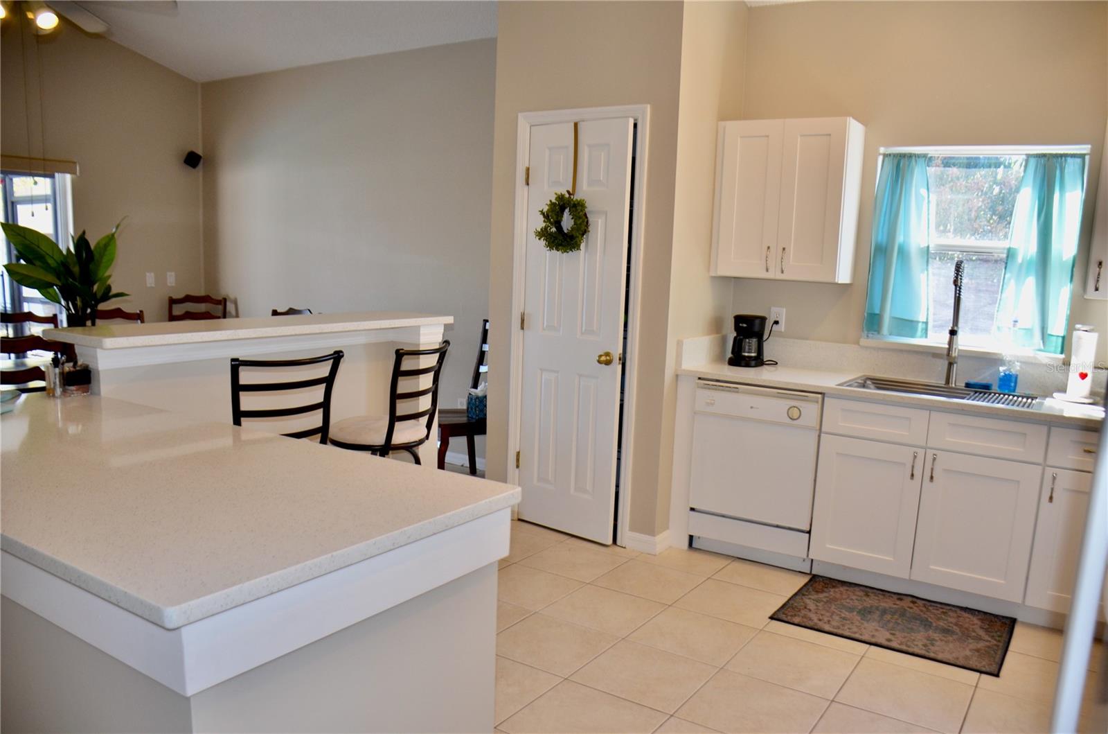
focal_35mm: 27
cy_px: 367
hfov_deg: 67.5
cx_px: 554
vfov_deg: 47.7
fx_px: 829
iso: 400
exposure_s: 1/100
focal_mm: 18
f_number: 3.5
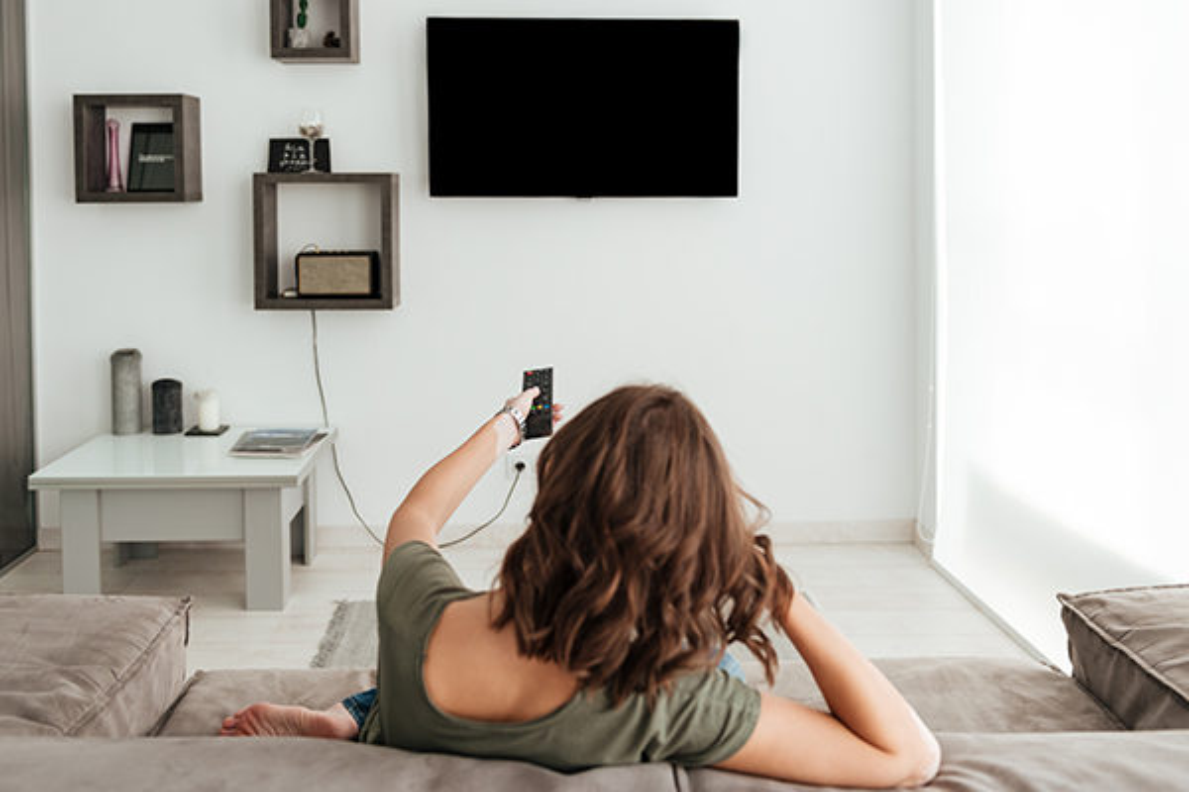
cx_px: 594
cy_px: 396
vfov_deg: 41.1
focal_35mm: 32
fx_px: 1057
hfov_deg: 58.7
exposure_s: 1/250
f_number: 3.2
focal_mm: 32
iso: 250
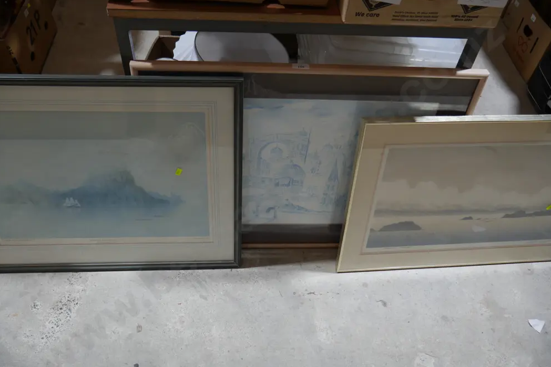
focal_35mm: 30
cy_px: 199
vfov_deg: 43.6
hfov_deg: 61.9
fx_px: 459
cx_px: 271
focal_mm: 14
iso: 200
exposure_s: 1/60
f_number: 3.5
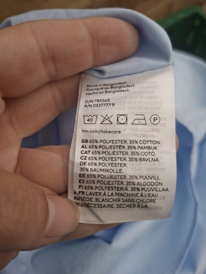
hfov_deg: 58.9
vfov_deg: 73.9
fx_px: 182
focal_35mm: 23
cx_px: 103
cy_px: 137
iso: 50
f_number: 1.8
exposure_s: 1/120
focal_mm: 5.54
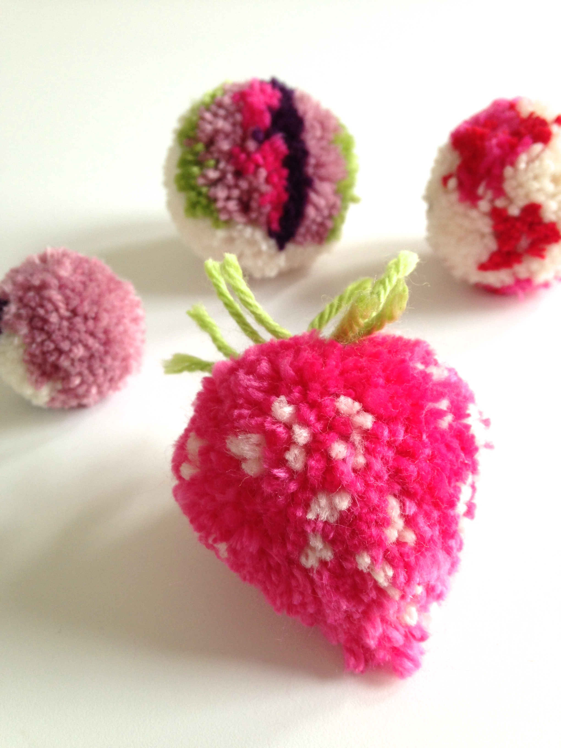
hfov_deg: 42.9
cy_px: 374
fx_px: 713
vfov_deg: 55.4
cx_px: 280
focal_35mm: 33
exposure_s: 1/20
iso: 50
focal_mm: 4.12
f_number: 2.4
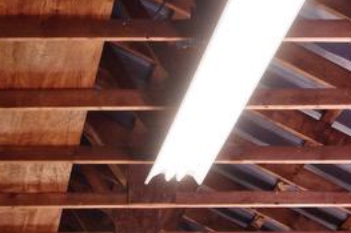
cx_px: -37
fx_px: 1062
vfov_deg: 9.7
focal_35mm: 109
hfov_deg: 18.1
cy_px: 690
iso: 320
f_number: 13
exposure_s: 1/3
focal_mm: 14
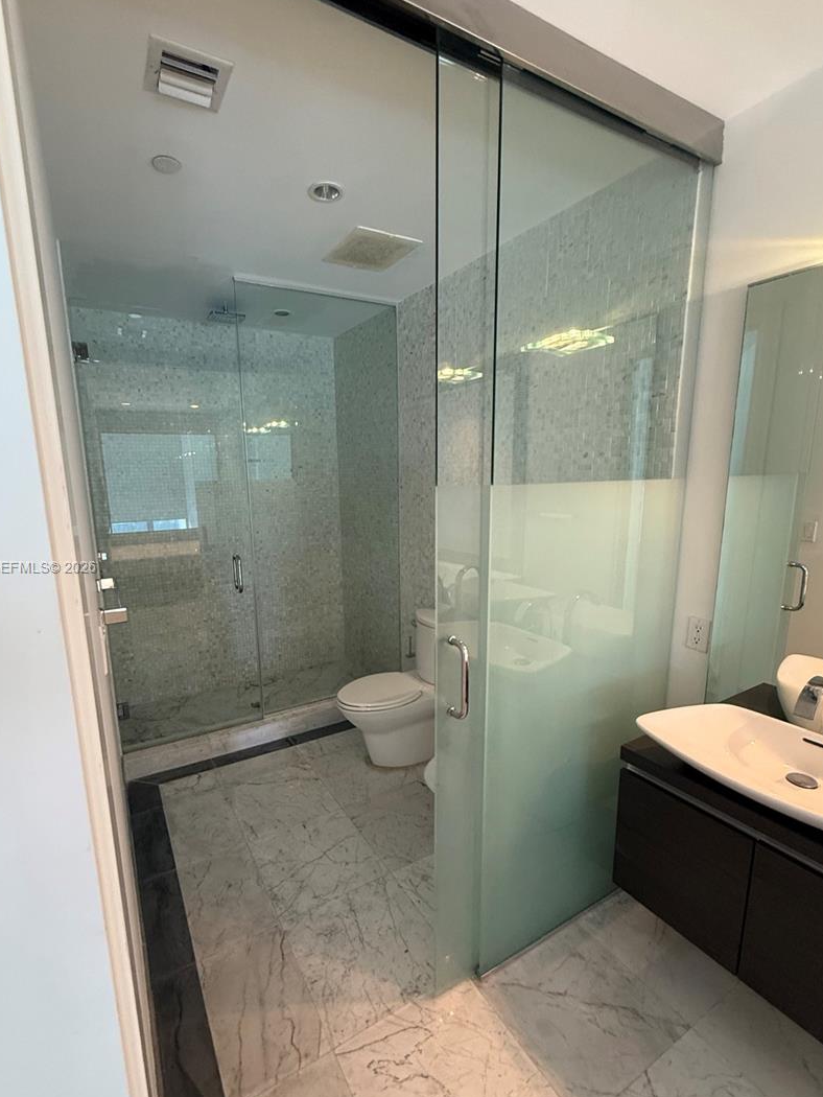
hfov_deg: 77.9
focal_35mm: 16
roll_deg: +0.9
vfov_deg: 94.4
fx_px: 507
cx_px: 373
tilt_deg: -10.2
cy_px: 568
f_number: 2.2
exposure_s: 1/60
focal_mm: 2.22
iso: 400
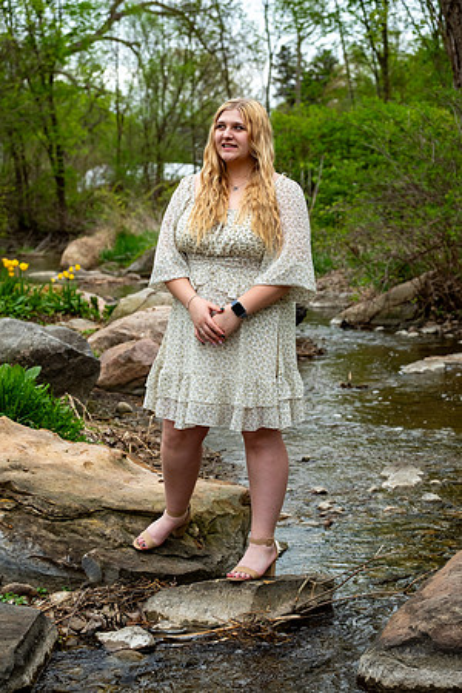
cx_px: 231
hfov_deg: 18.2
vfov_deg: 27.0
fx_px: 1444
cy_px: 346
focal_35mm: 75
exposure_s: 1/320
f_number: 4
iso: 250
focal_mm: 50
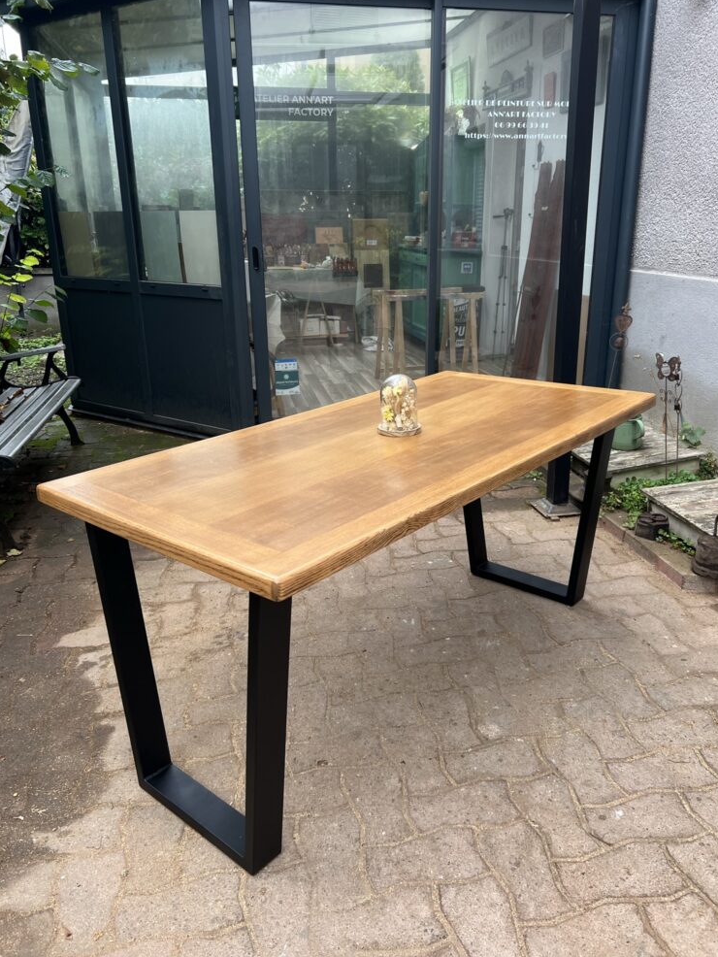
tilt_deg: -17.0
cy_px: 461
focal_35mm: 27
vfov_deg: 65.3
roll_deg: -0.1
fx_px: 746
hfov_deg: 51.4
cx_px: 371
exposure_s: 1/100
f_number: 1.5
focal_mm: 5.7
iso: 100
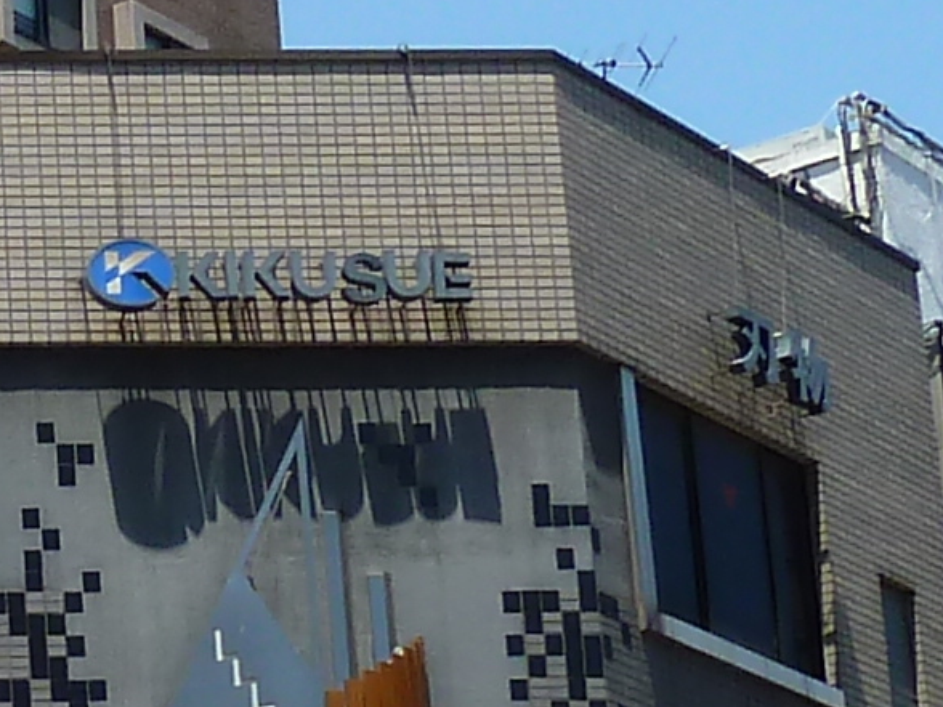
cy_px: 685
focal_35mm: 170
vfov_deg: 8.7
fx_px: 4631
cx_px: -544
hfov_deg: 11.1
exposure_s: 1/400
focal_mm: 4.1
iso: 80
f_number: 4
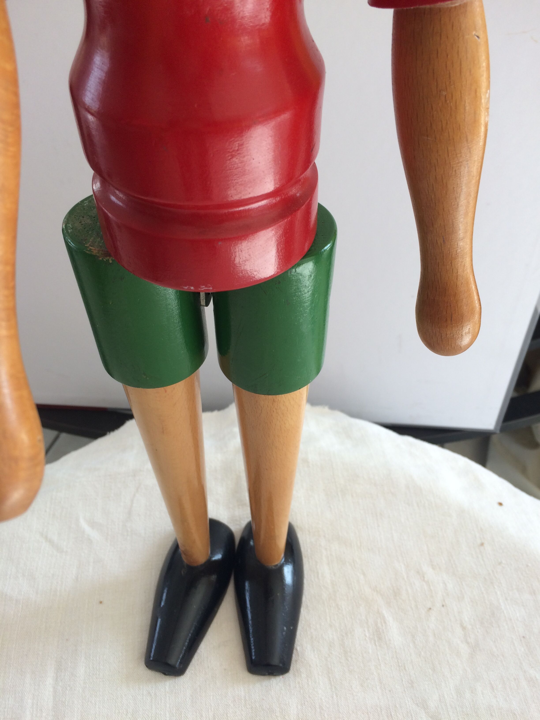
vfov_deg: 61.7
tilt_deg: -50.1
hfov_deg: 48.2
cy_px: 360
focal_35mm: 29
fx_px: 603
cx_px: 270
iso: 40
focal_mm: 4.15
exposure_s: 1/100
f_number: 2.2
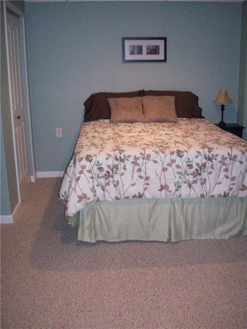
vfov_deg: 50.1
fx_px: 352
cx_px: 124
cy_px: 164
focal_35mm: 37
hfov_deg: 38.7
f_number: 2.8
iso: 400
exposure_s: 1/45
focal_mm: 6.2
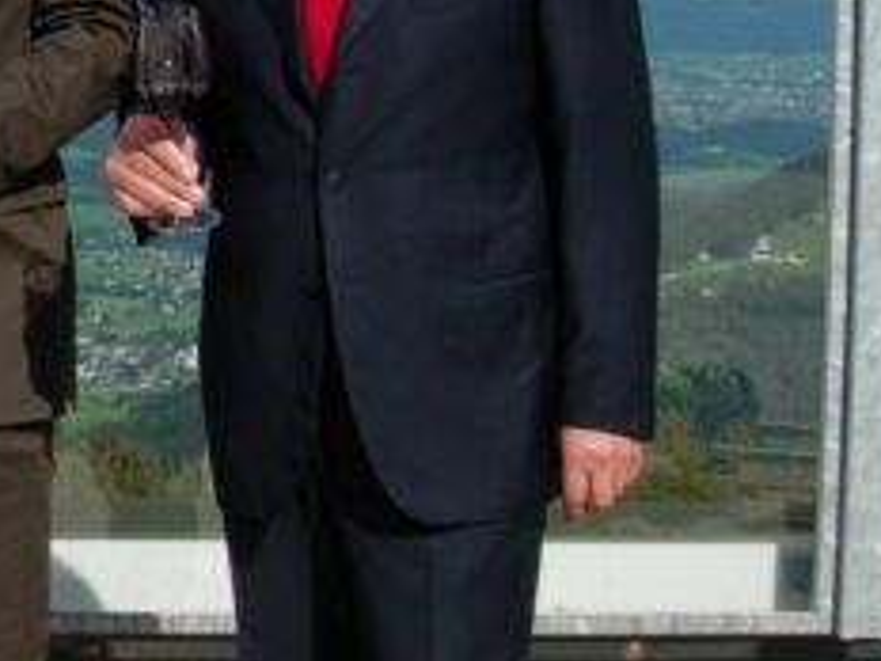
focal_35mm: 126
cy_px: 57
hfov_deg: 14.4
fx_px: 3207
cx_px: -528
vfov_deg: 11.7
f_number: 4.8
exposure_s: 1/995
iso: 79
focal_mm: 7.8
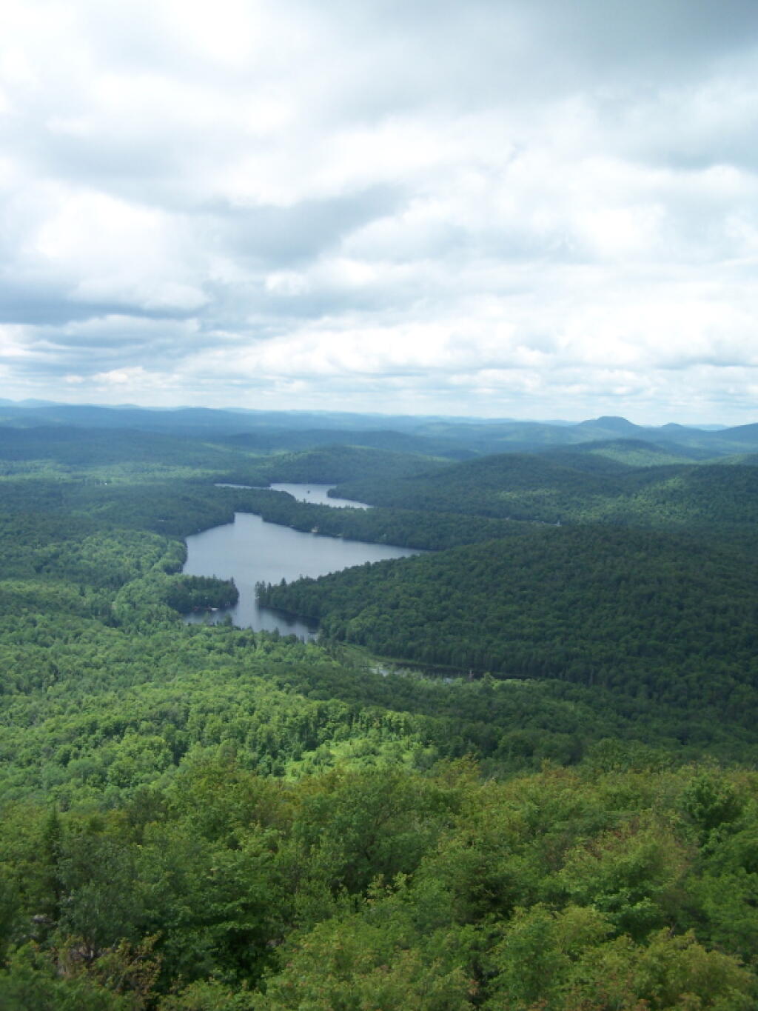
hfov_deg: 37.7
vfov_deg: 49.0
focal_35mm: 38
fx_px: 1109
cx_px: 379
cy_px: 506
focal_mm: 6.3
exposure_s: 1/1000
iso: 80
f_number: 2.8
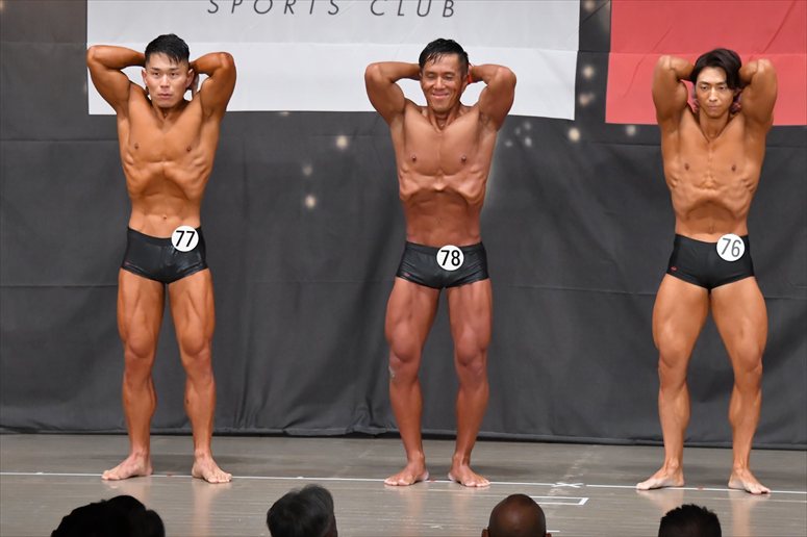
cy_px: 268
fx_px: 4862
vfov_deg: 6.3
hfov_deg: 9.5
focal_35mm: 217
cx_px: 404
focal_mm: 145
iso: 6400
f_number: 5.6
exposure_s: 1/400
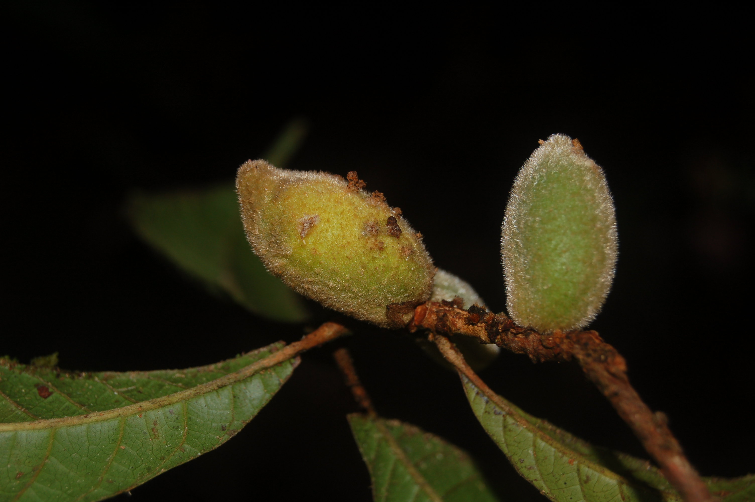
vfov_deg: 16.5
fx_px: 1729
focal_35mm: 82
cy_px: 251
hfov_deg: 24.6
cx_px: 378
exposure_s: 1/125
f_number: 5.6
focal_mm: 55
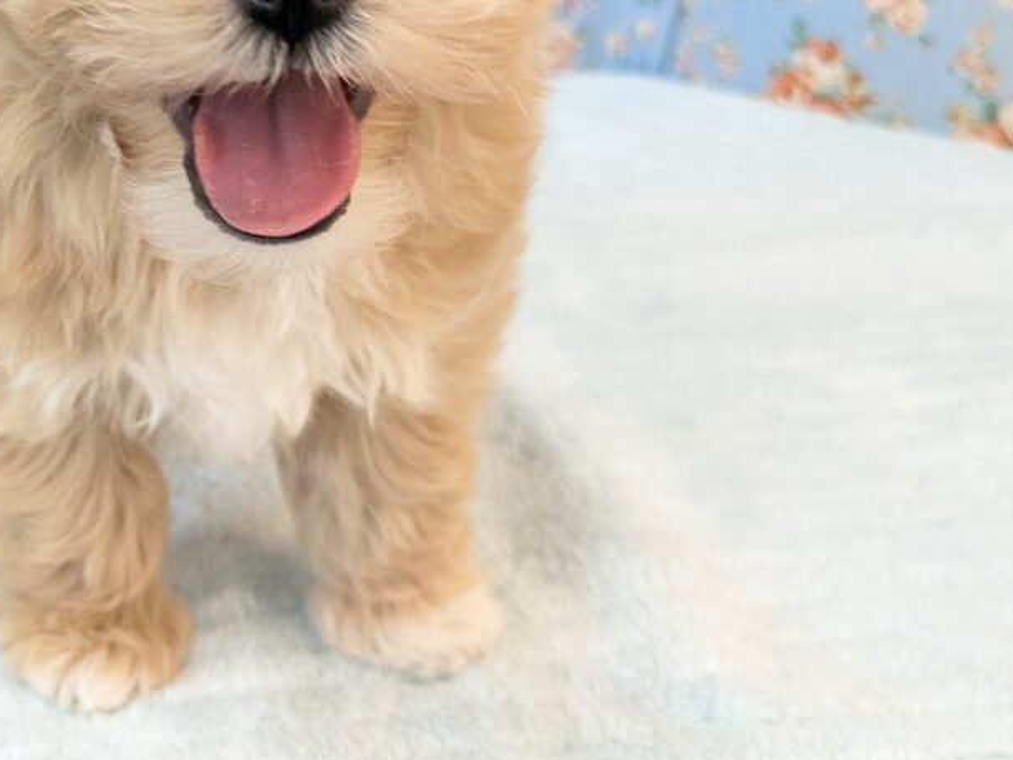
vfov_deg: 26.9
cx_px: 70
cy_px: 136
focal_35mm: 53
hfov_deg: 33.9
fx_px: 1551
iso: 191
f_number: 1.73
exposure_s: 1/99.9
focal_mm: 4.38
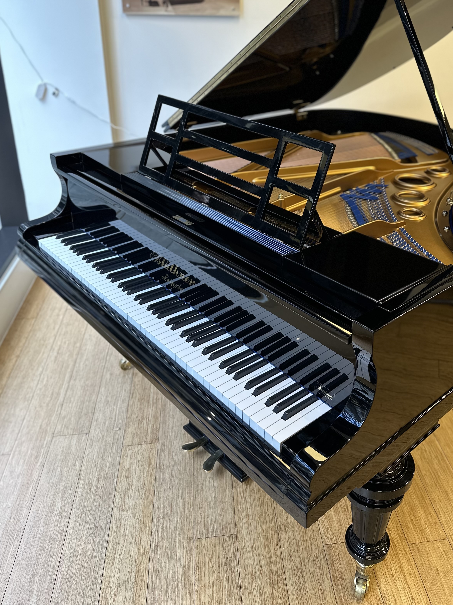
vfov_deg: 57.4
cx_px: 288
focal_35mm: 31
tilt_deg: -23.4
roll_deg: -1.1
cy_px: 216
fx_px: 541
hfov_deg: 45.0
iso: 64
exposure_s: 1/125
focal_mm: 6.86
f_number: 1.78
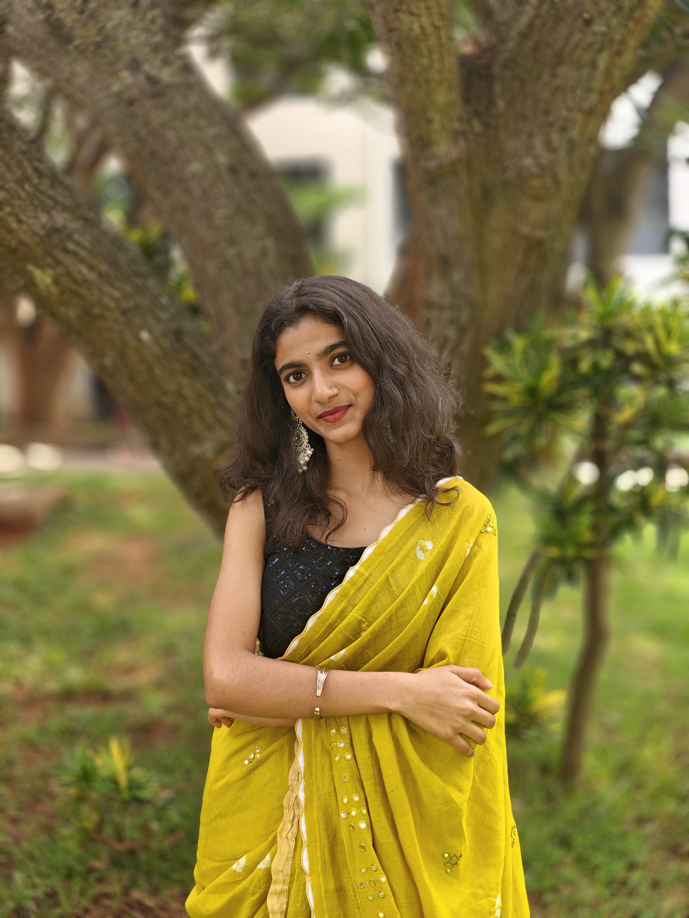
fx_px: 1247
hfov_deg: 30.9
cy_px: 459
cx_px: 344
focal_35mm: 47
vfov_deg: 40.4
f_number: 2.5
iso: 500
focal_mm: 7.1
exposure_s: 1/183
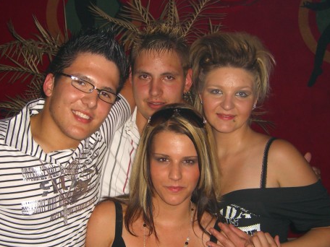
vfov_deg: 29.1
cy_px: 145
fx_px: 477
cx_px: 151
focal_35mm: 50
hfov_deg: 38.2
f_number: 2.8
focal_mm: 7.9
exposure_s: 1/60
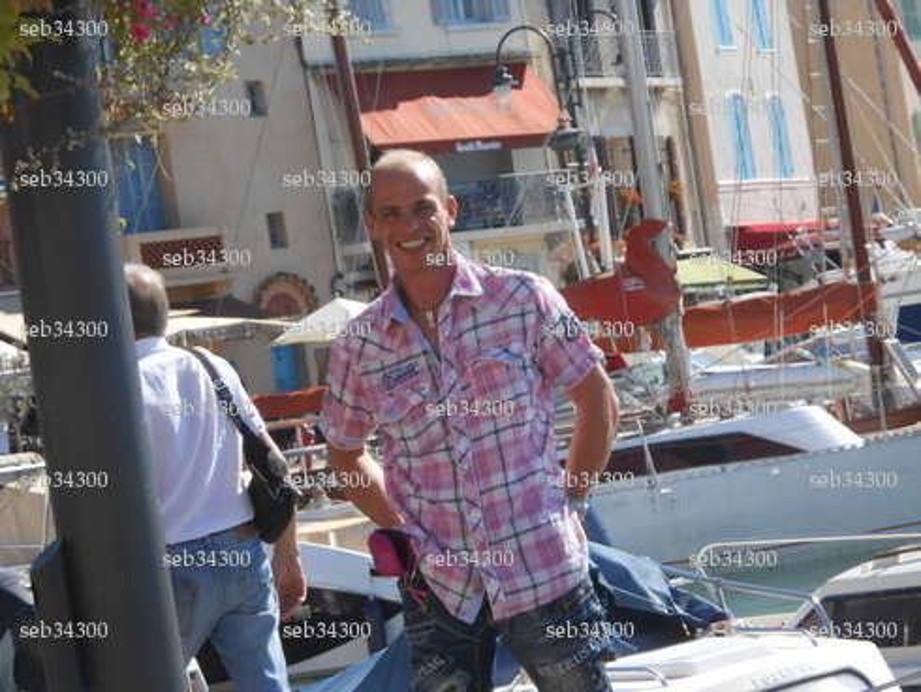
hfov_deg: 12.7
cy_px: 346
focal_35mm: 156
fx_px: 4153
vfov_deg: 9.5
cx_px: 460
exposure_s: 1/200
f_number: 6.5
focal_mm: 27.6
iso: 80
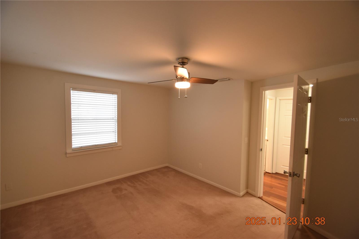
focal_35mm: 15
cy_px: 120
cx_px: 180
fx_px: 150
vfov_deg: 77.3
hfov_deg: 100.4
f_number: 3.5
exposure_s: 1/60
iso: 1400
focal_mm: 10
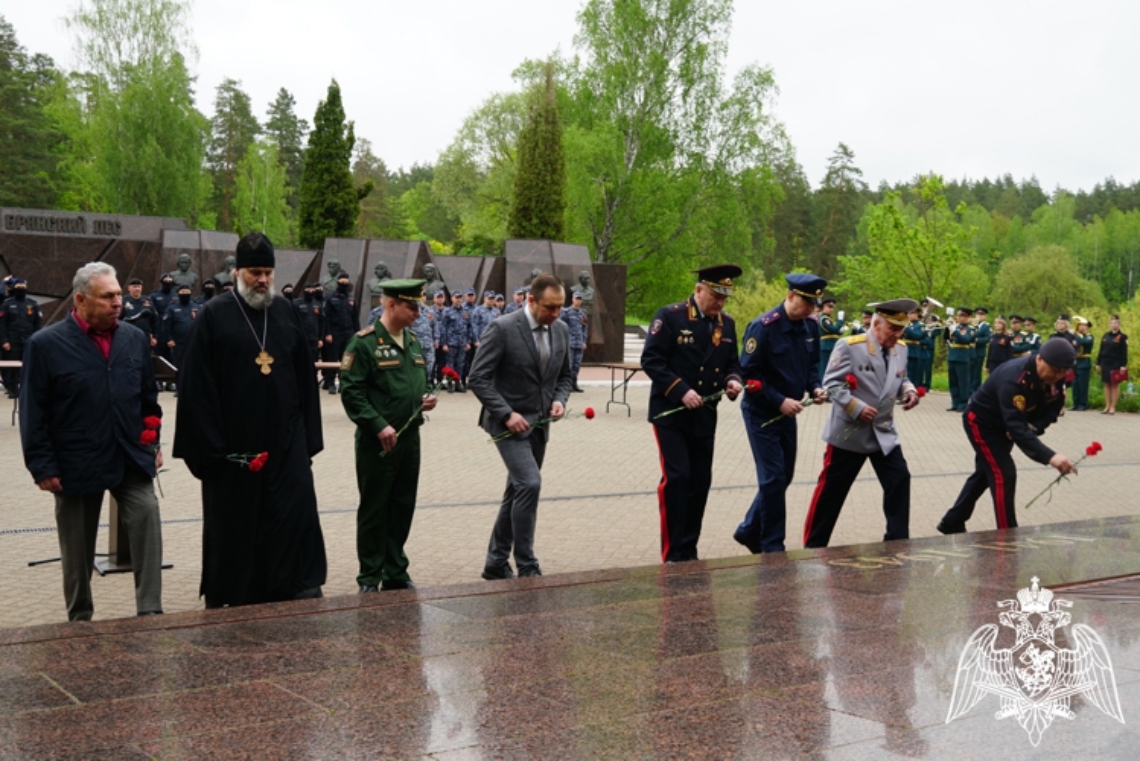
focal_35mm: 40
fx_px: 1283
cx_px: 570
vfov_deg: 33.0
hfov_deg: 47.9
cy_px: 380
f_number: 5
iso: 100
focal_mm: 27
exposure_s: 1/100
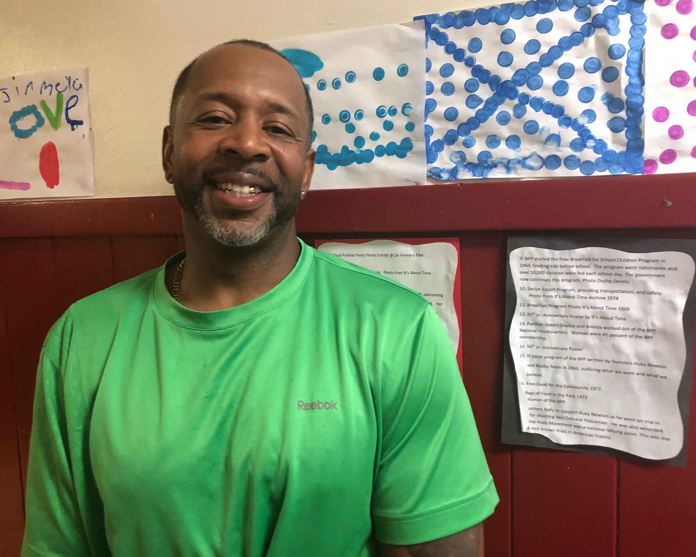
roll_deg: +2.9
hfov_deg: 58.7
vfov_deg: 48.5
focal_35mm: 30
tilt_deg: -6.9
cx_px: 320
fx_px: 618
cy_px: 271
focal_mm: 3.99
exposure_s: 1/15
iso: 80
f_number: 1.8
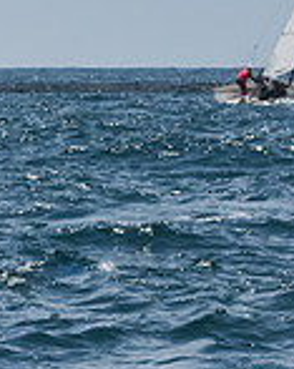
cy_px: 262
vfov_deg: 3.0
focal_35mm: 636
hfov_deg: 2.4
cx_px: -590
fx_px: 6939
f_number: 14
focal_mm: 92
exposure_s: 1/1250
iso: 640
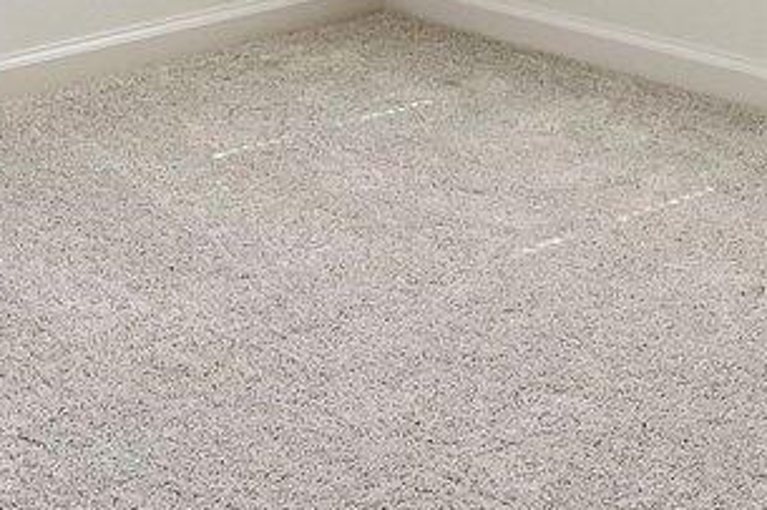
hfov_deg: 21.7
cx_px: 367
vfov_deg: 12.7
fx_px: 2002
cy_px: -524
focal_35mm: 94
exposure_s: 1/30
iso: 100
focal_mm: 14
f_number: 8
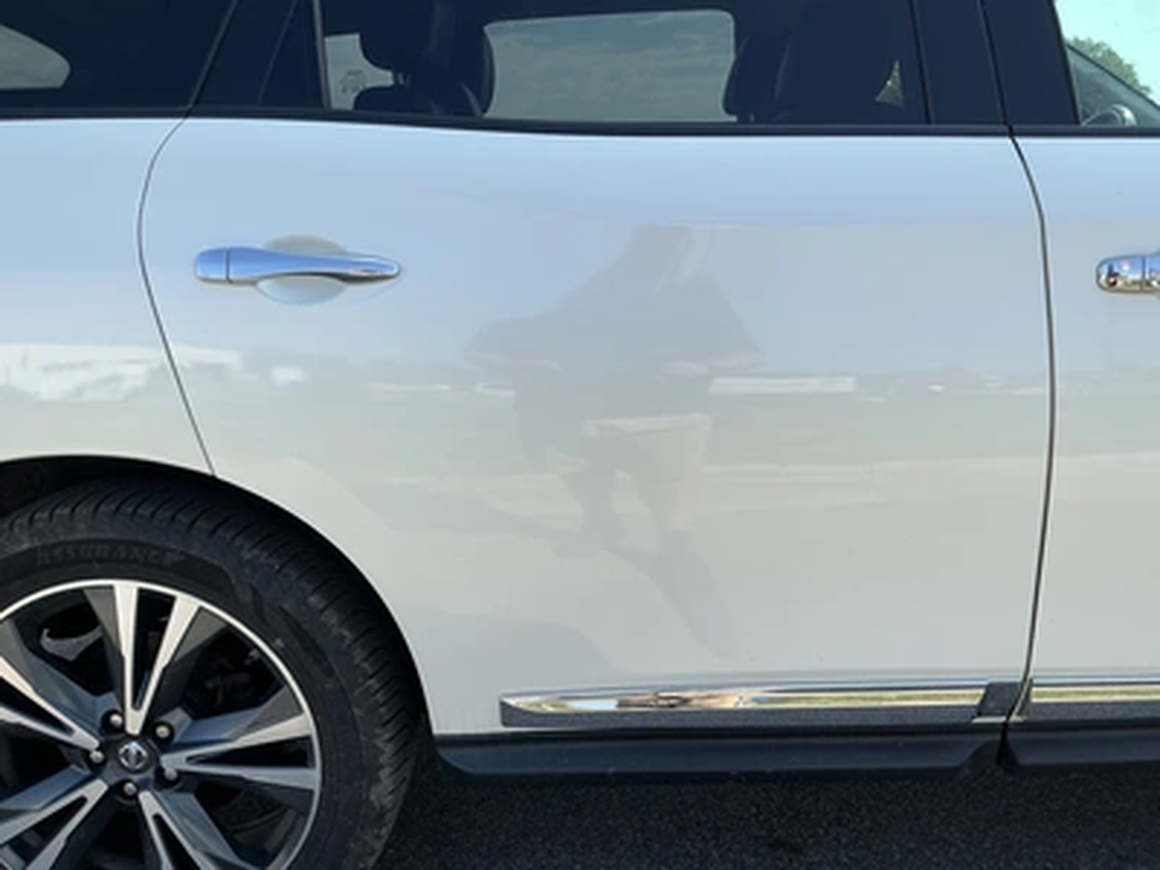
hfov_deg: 63.4
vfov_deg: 49.7
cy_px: 435
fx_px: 938
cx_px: 580
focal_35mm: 28
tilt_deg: -12.3
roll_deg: +2.4
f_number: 1.8
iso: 25
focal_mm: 3
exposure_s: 1/1015
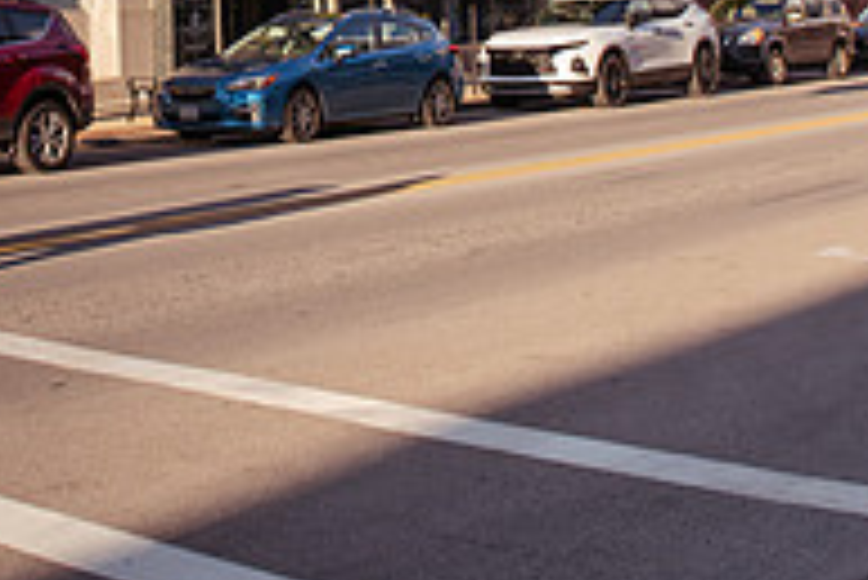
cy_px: -205
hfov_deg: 27.7
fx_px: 1737
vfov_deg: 17.6
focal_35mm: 72
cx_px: 225
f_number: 4
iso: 160
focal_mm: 24
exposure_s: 1/1000
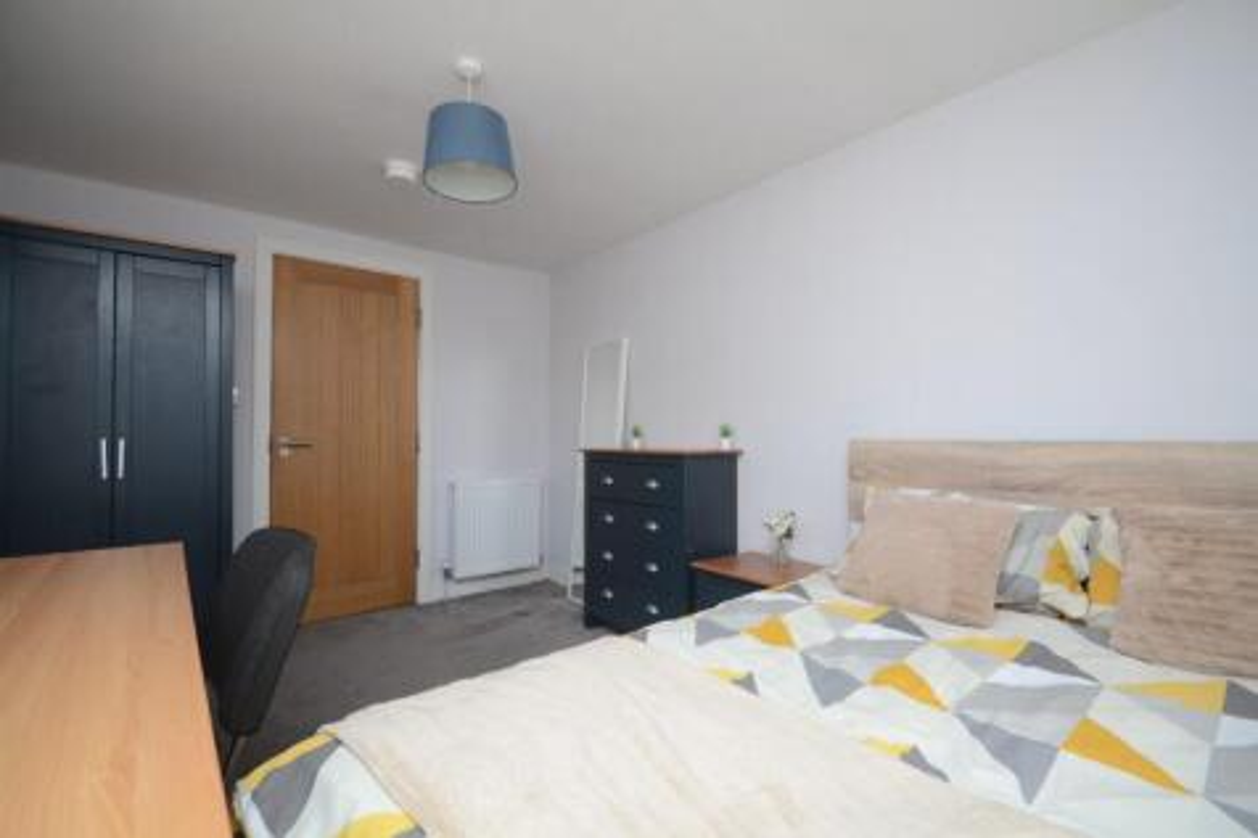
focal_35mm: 15
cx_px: 629
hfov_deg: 100.4
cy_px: 419
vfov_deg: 77.3
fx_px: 524
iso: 400
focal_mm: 10
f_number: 4.5
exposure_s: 1/160
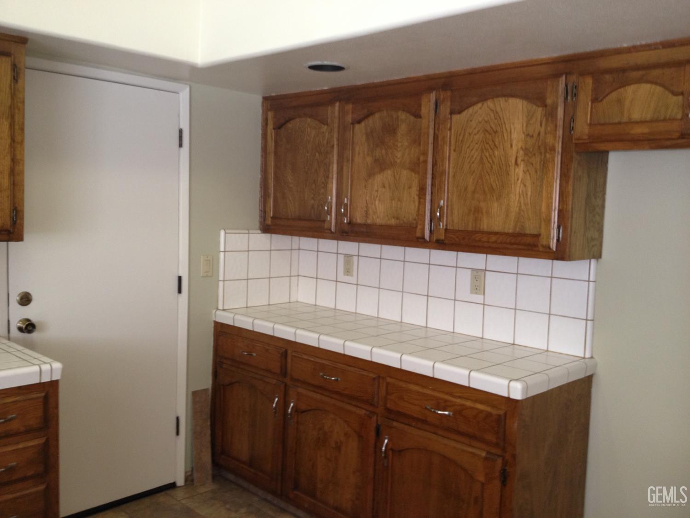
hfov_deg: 52.6
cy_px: 259
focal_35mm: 35
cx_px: 345
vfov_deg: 40.7
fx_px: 698
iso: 100
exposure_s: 1/20
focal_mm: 4.28
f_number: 2.4
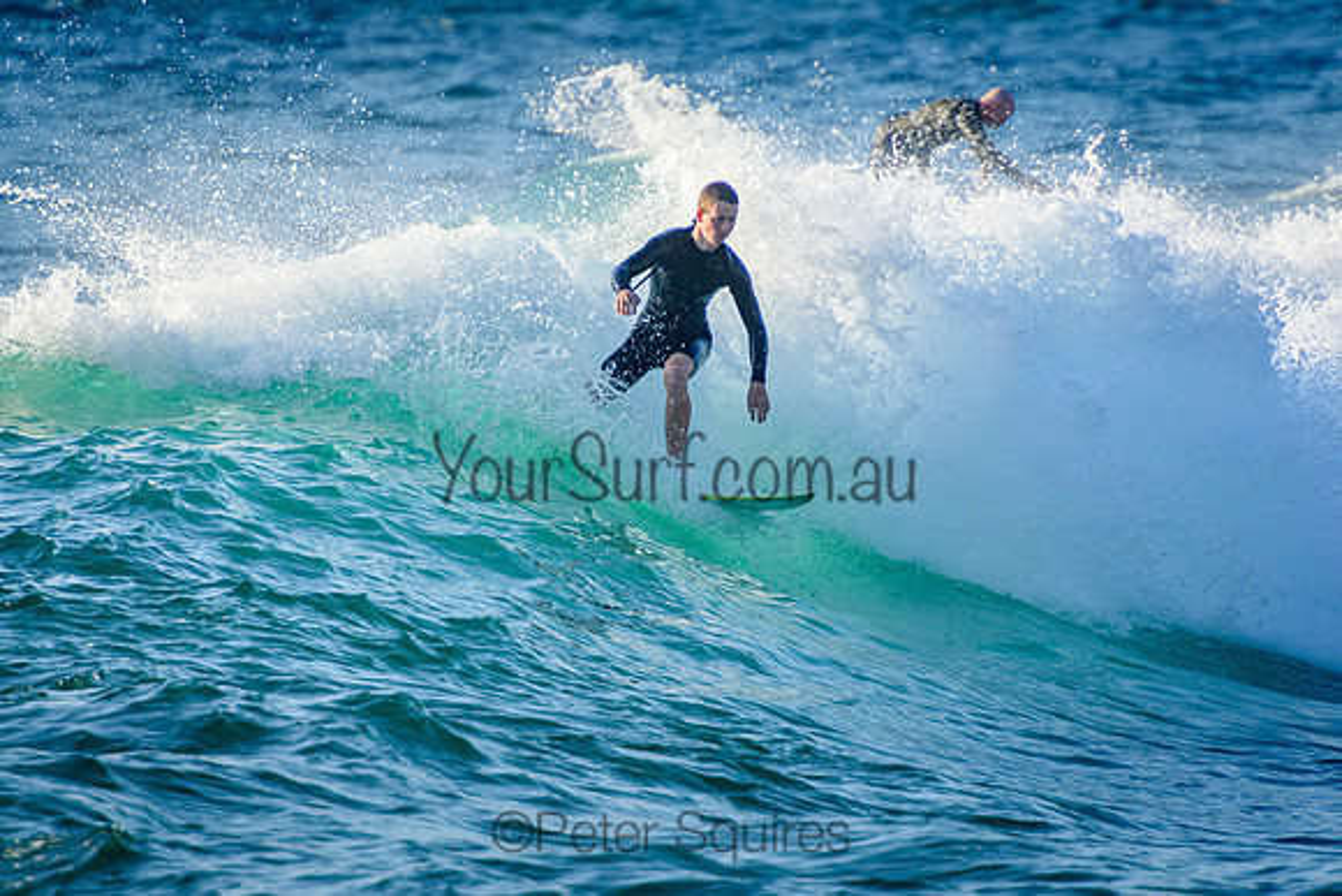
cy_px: 448
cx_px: 671
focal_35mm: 611
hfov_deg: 3.4
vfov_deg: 2.3
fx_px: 22763
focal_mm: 400
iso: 640
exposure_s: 1/2000
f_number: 5.6
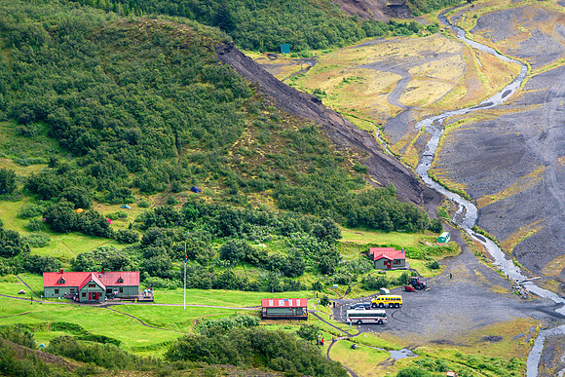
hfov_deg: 9.6
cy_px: 188
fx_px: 3355
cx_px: 282
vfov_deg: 6.4
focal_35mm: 214
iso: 100
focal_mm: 141
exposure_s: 1/60
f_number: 13
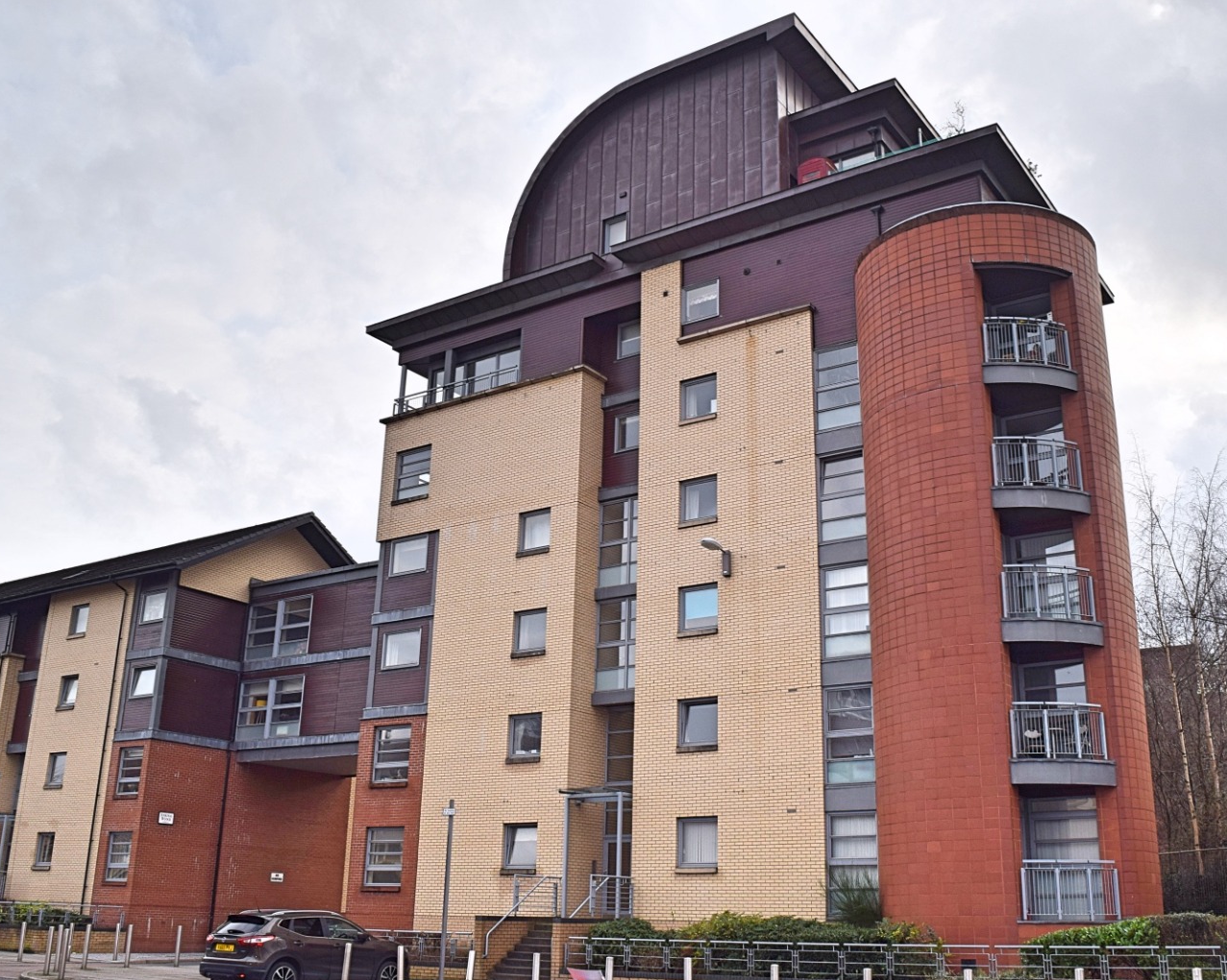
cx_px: 650
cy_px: 490
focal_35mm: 36
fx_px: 1291
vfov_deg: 41.6
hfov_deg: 50.8
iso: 100
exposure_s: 1/200
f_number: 9
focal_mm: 21
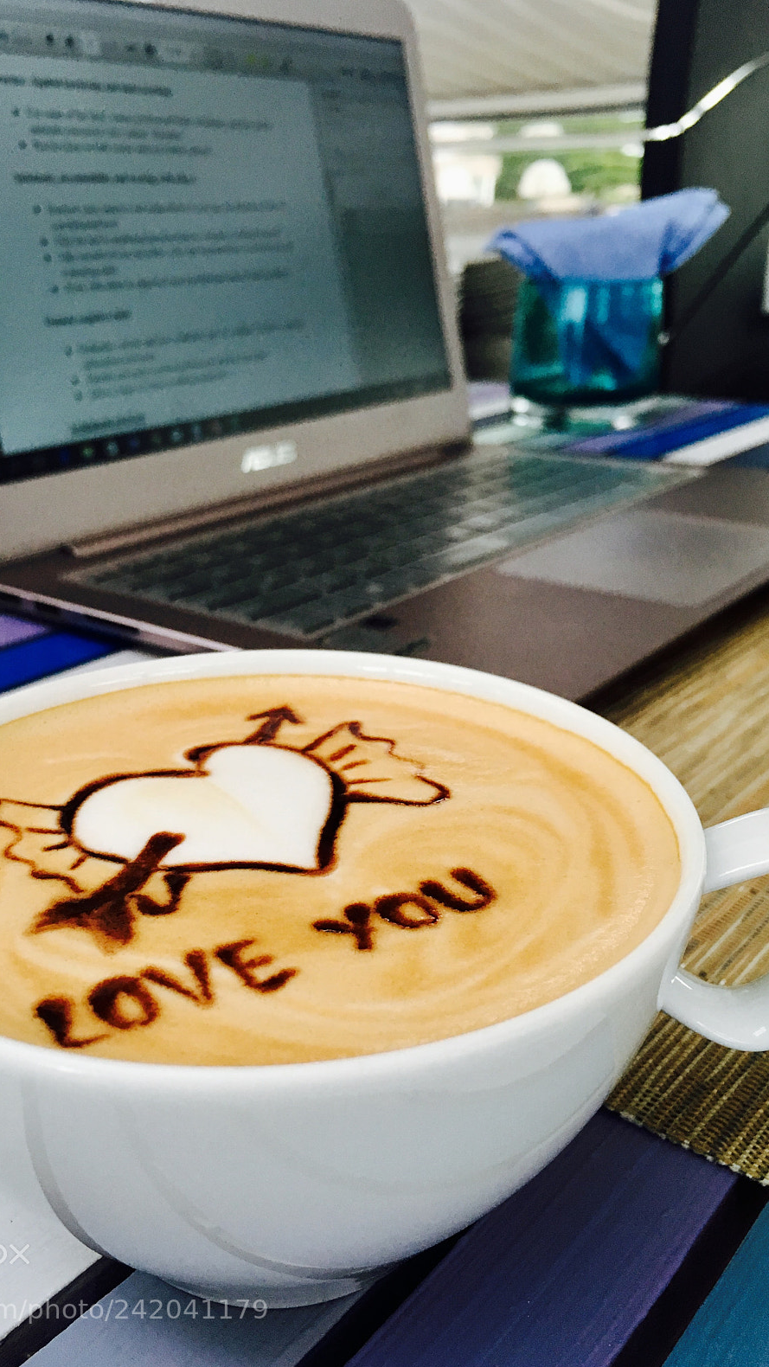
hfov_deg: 36.6
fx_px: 1160
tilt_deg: -20.8
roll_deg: +1.0
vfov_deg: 61.0
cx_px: 334
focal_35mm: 32
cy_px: 685
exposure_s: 1/33
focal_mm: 4.15
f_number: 2.2
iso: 50
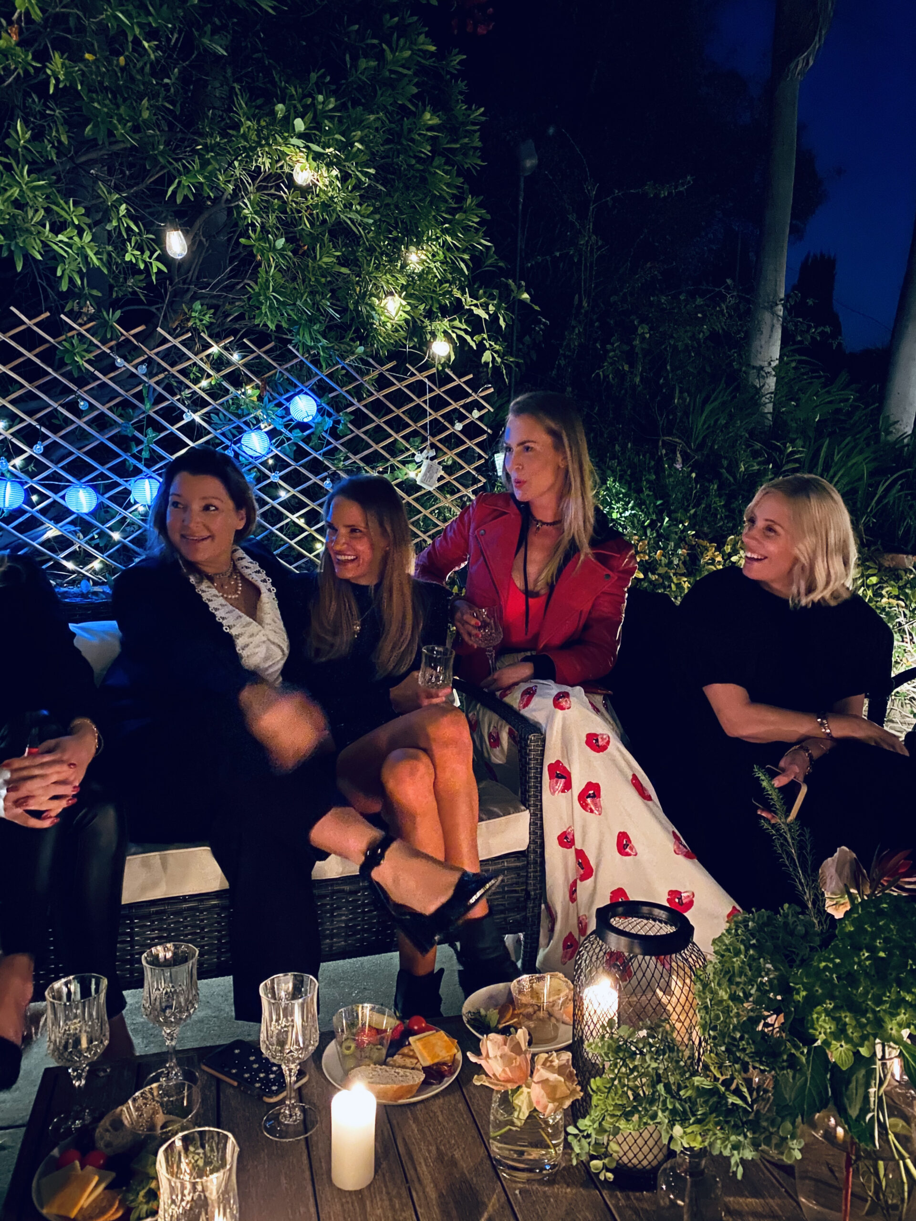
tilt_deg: -5.7
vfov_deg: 67.3
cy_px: 610
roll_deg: -0.2
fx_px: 917
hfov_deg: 53.1
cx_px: 458
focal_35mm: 26
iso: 1600
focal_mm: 4.25
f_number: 1.8
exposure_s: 1/14
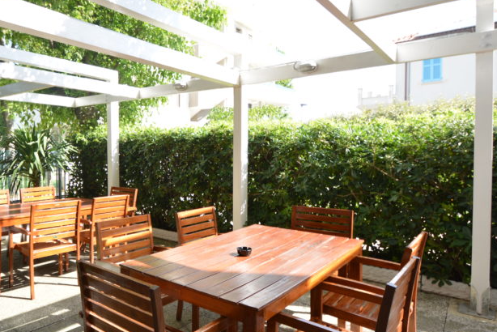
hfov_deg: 69.6
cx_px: 168
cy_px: 148
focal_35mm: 25
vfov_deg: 51.2
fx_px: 345
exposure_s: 1/125
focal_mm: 10
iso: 125
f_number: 5
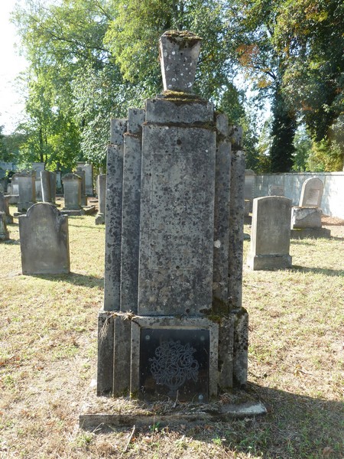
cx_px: 172
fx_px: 331
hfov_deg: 54.9
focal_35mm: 25
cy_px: 230
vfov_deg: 69.4
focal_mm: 4.1
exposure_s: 1/125
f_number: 3.5
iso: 80
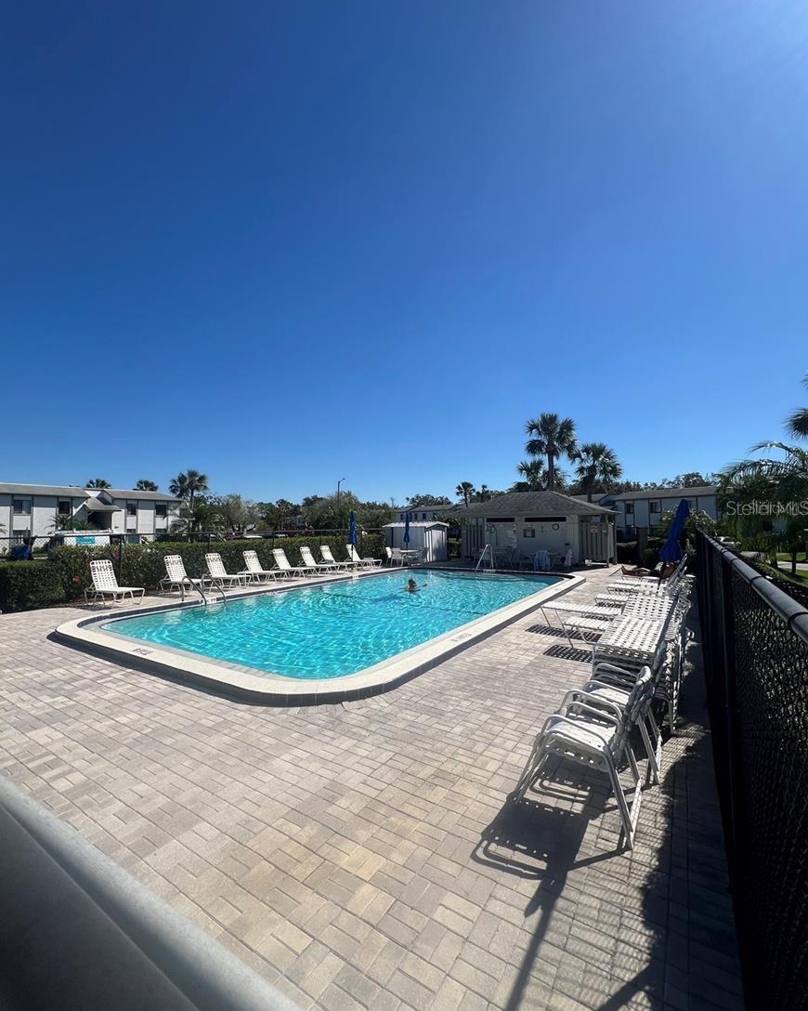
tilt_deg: +2.5
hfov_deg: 88.0
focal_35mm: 14
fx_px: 419
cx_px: 396
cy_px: 507
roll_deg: +0.2
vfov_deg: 100.7
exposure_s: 1/3311
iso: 32
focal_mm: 1.57
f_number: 1.8
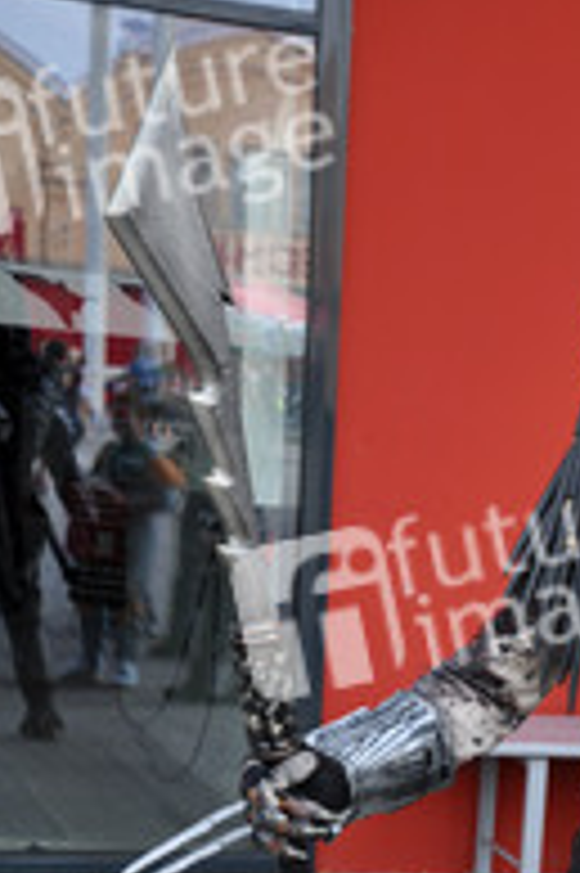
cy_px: 819
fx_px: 2397
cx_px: 593
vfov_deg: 20.1
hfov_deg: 13.6
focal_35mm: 99
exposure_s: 1/125
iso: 200
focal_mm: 32
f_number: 5.6
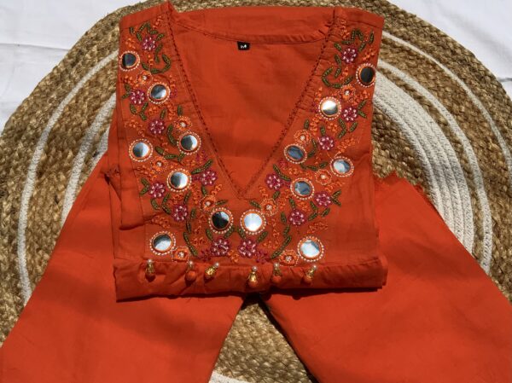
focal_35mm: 29
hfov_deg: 61.7
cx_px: 256
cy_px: 192
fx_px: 429
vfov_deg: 48.2
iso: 20
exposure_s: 1/6536
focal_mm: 3
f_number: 1.8
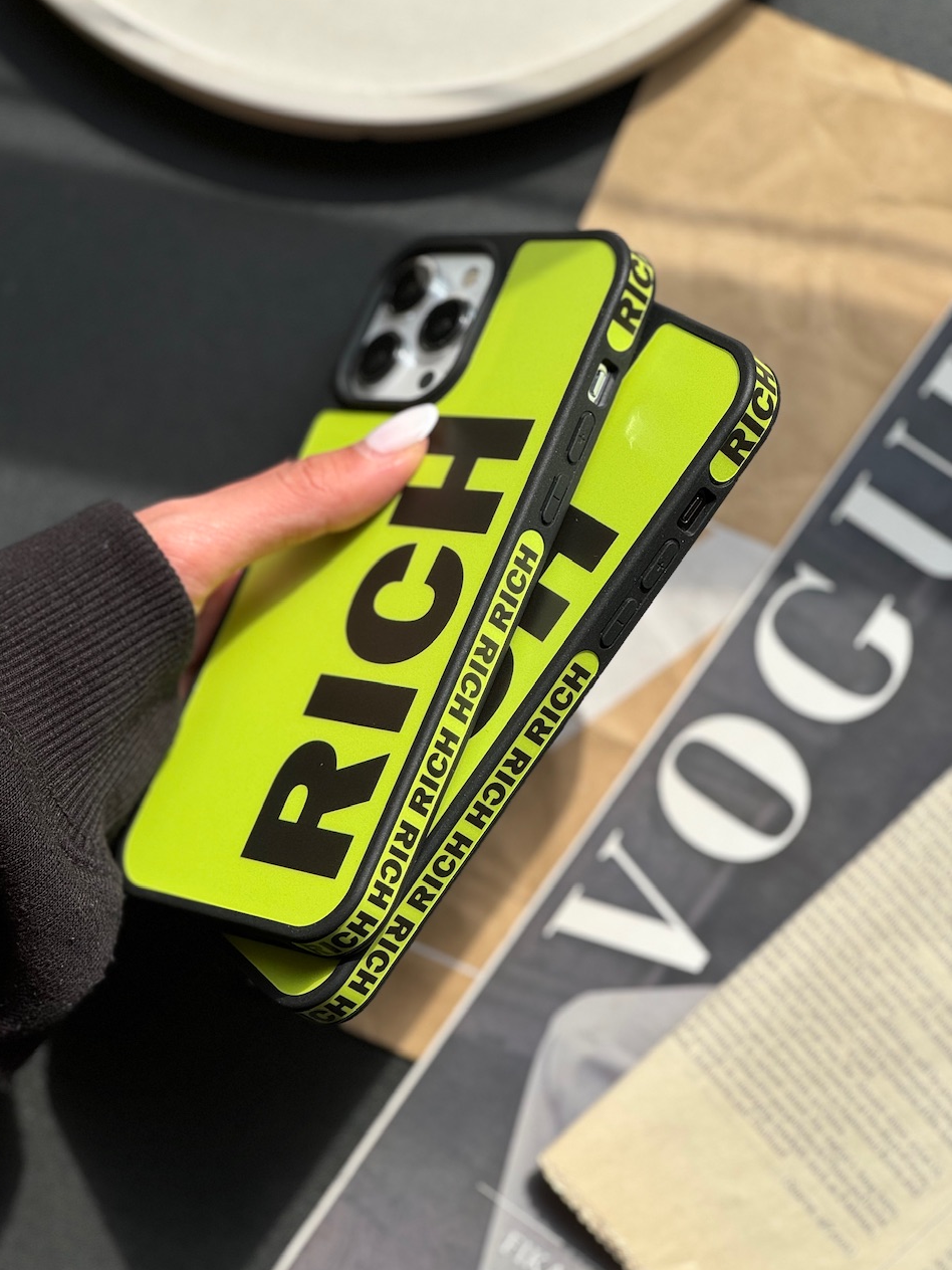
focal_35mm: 78
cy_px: 636
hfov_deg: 18.9
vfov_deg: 25.0
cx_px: 472
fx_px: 2860
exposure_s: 1/567
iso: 25
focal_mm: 9
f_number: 2.8
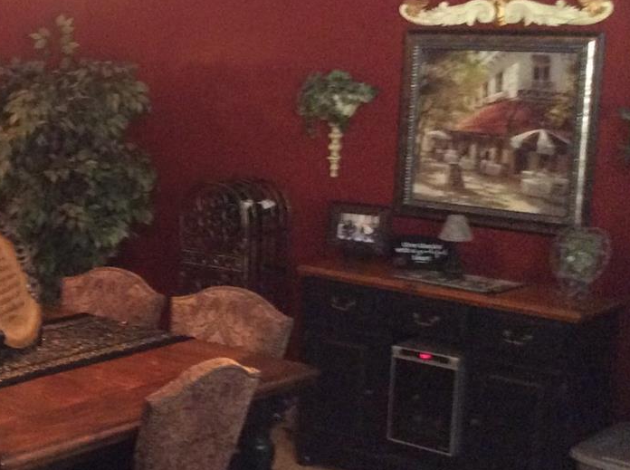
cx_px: -43
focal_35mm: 69
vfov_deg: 21.2
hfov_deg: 26.3
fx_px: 1253
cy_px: 198
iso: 400
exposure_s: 1/15
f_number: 2.4
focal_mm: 3.3
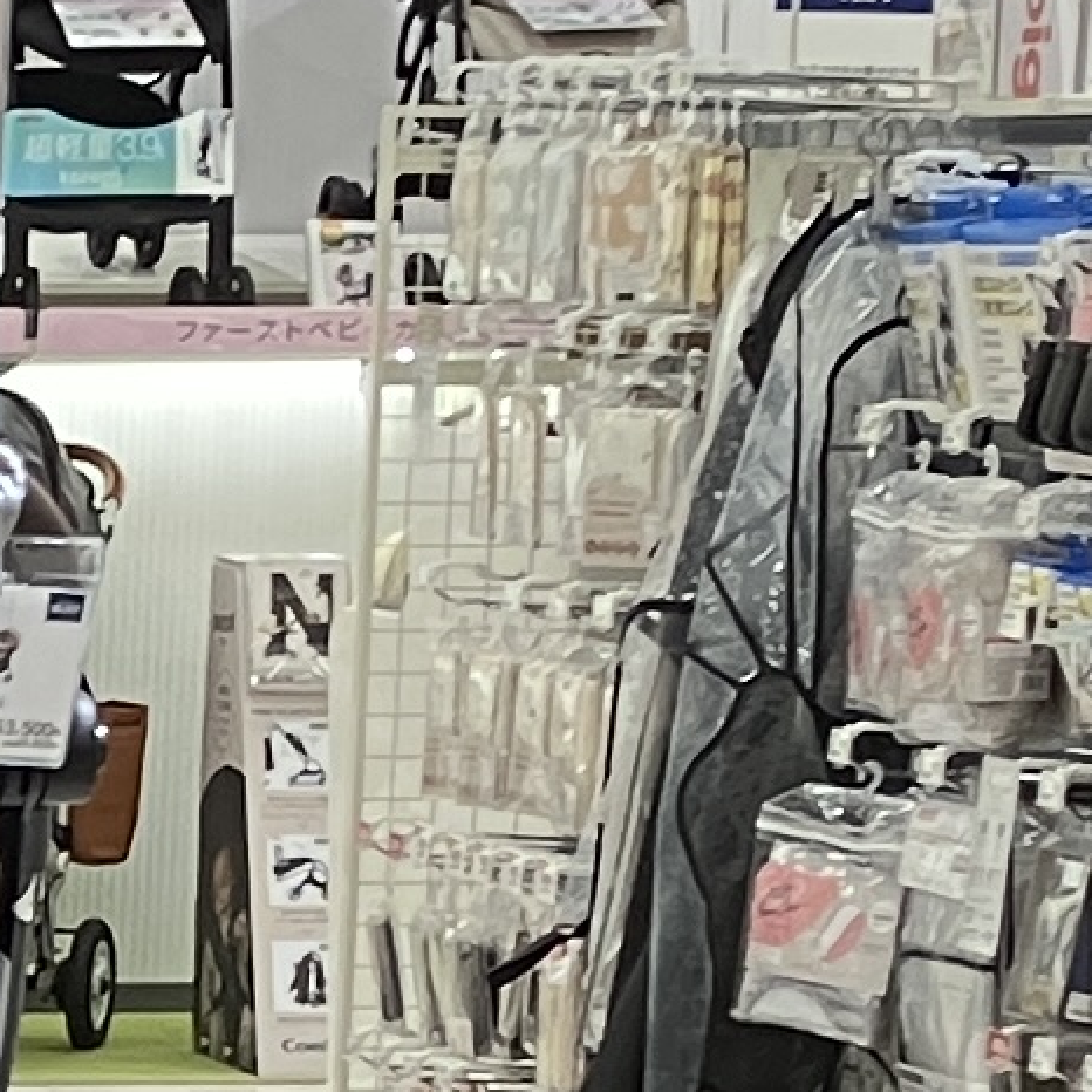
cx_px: -1629
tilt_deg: -8.9
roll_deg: +0.5
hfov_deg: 7.6
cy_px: 1582
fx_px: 7638
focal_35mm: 214
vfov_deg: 8.0
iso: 64
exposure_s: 1/50
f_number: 1.8
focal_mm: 3.99
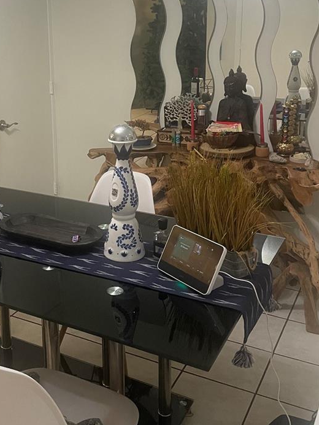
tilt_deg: -9.6
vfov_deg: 41.3
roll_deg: +2.4
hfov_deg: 31.6
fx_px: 553
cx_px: 81
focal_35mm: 45
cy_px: 129
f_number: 1.6
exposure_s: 1/60
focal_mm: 4.2
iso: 200
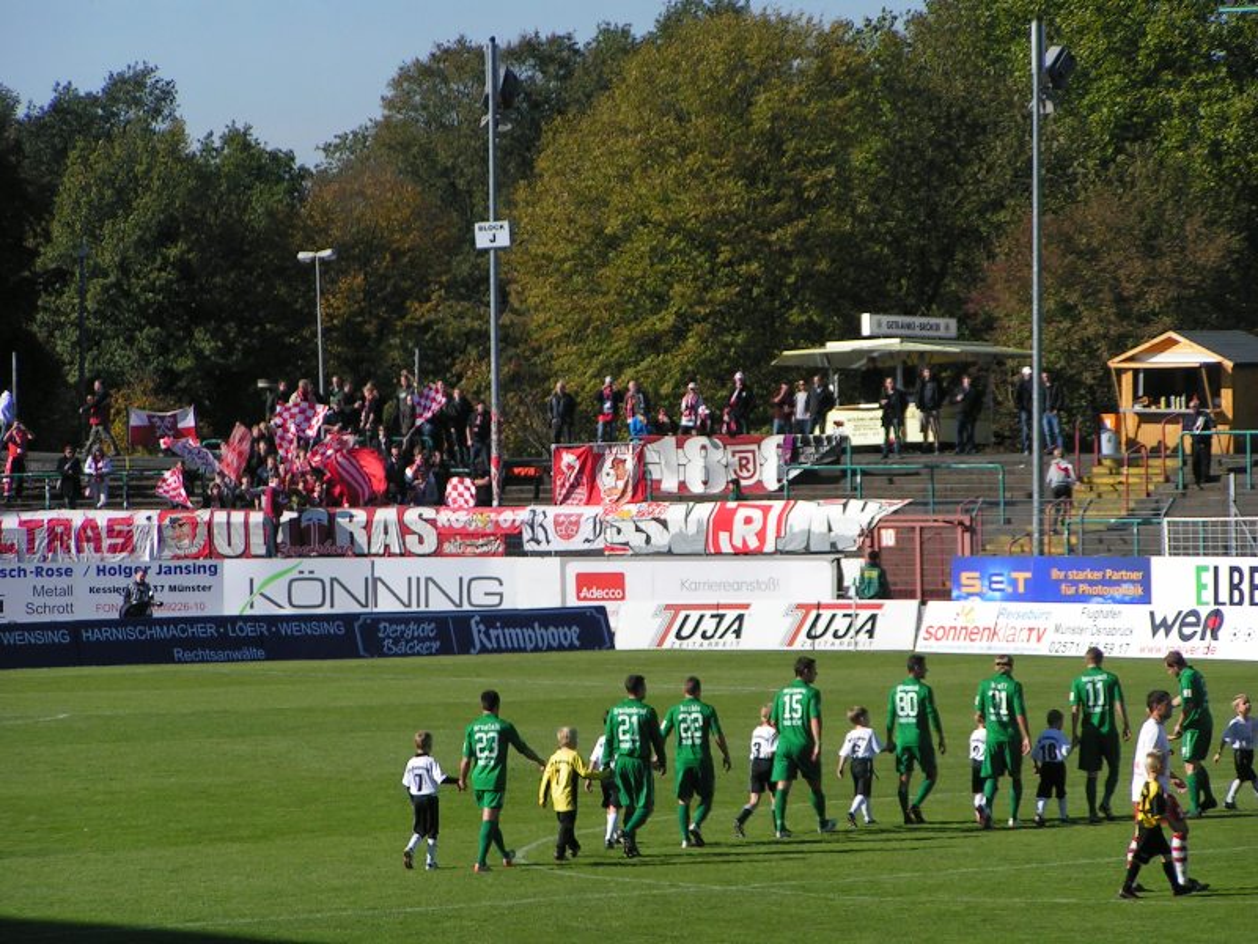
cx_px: 629
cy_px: 472
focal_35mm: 188
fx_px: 6832
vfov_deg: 7.9
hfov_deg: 10.5
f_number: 3.5
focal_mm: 28.8
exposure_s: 1/1000
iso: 50
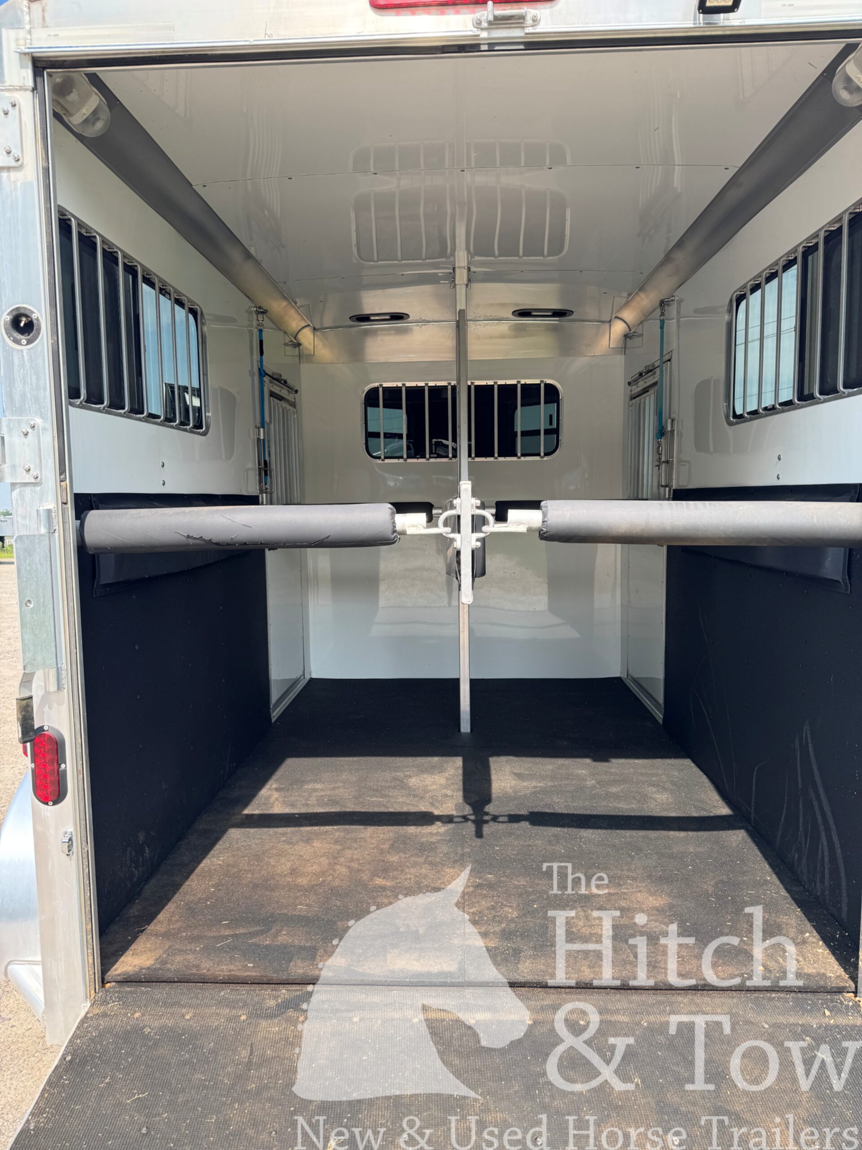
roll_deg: +0.2
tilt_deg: -2.7
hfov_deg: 56.8
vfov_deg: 71.6
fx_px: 797
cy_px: 575
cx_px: 431
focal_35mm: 24
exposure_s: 1/853
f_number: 1.78
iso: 80
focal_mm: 6.76
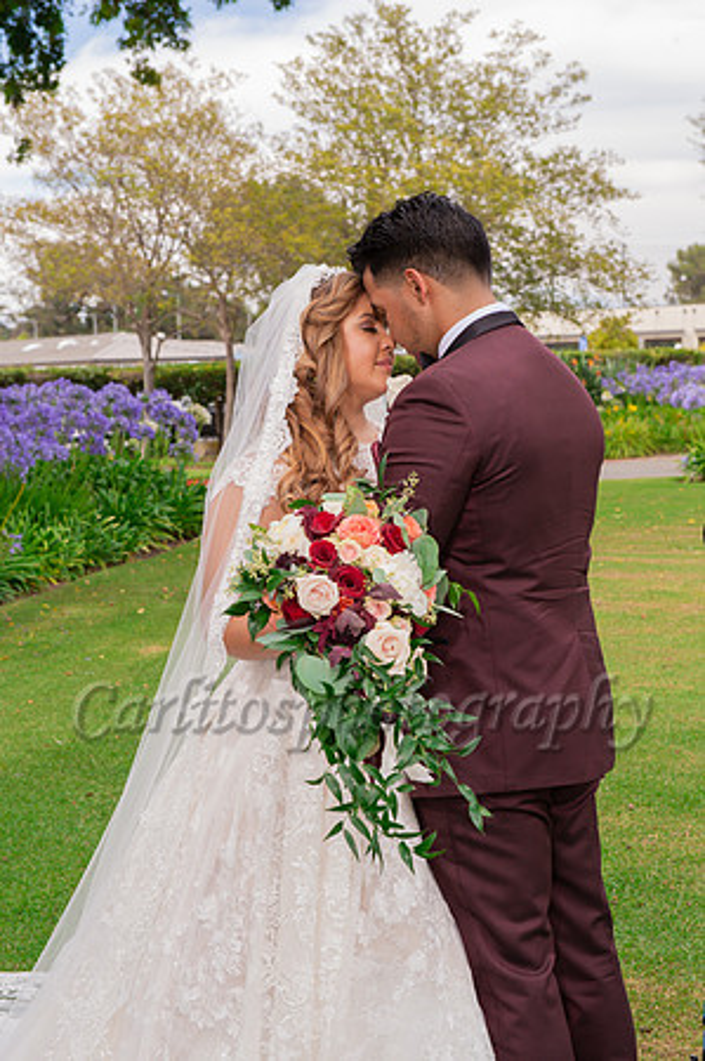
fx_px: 2061
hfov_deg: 19.4
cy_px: 530
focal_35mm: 70
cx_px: 352
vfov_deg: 28.9
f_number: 8
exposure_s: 1/250
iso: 400
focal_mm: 70
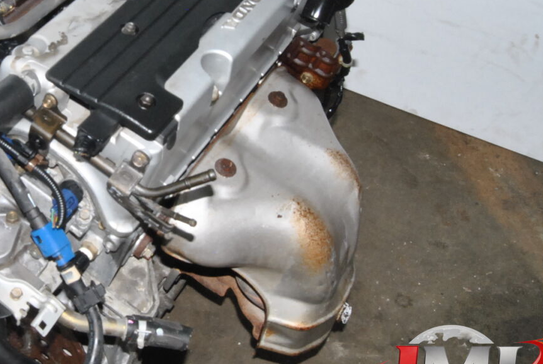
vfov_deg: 25.5
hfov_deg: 35.8
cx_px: 78
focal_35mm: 53
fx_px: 799
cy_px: 117
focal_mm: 19
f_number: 18
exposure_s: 1/200
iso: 800
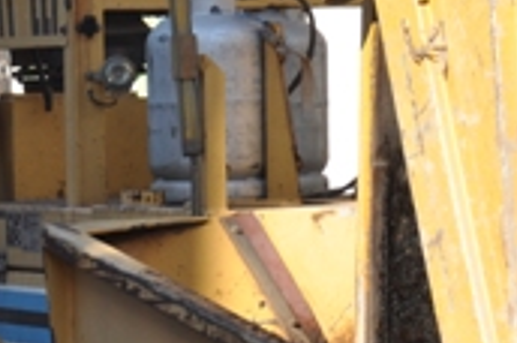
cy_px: 218
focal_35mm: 346
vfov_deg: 4.0
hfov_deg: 6.0
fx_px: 4960
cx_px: 87
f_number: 8
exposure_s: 1/200
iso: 200
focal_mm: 62
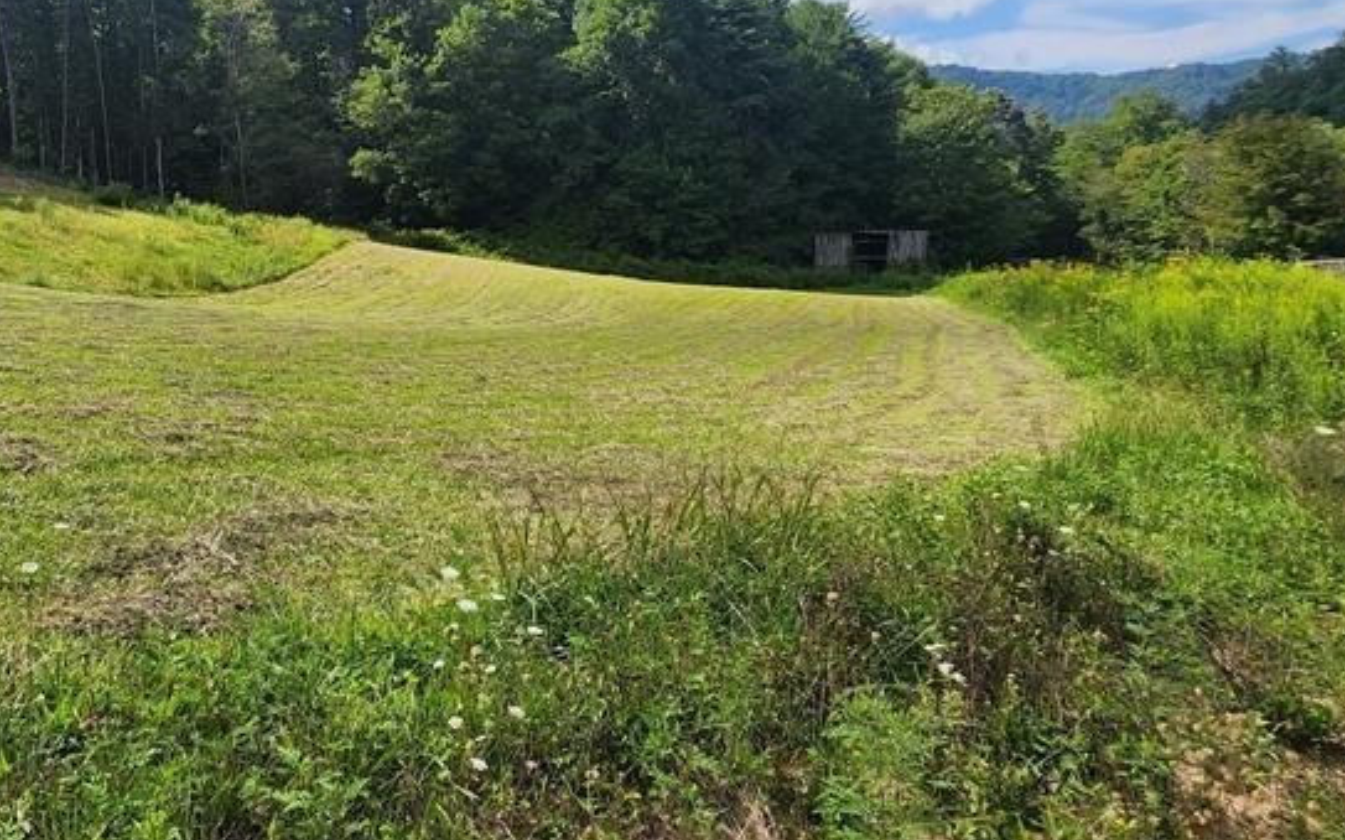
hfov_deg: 66.0
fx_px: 953
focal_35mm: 26
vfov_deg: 46.4
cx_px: 332
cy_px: 245
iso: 50
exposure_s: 1/2054
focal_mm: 2.2
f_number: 2.2
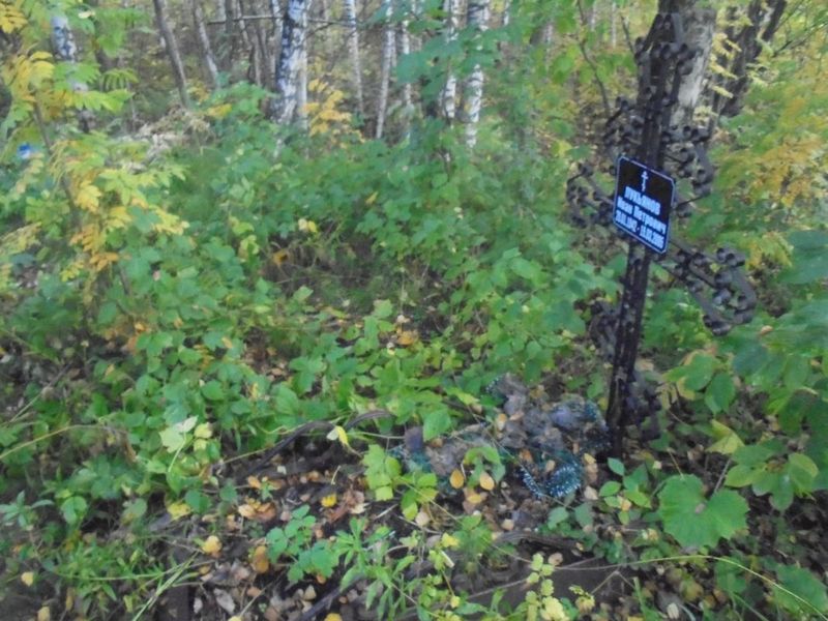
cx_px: 414
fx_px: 622
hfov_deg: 67.3
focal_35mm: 26
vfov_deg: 53.1
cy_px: 310
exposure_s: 1/160
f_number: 3.5
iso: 800
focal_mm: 4.6
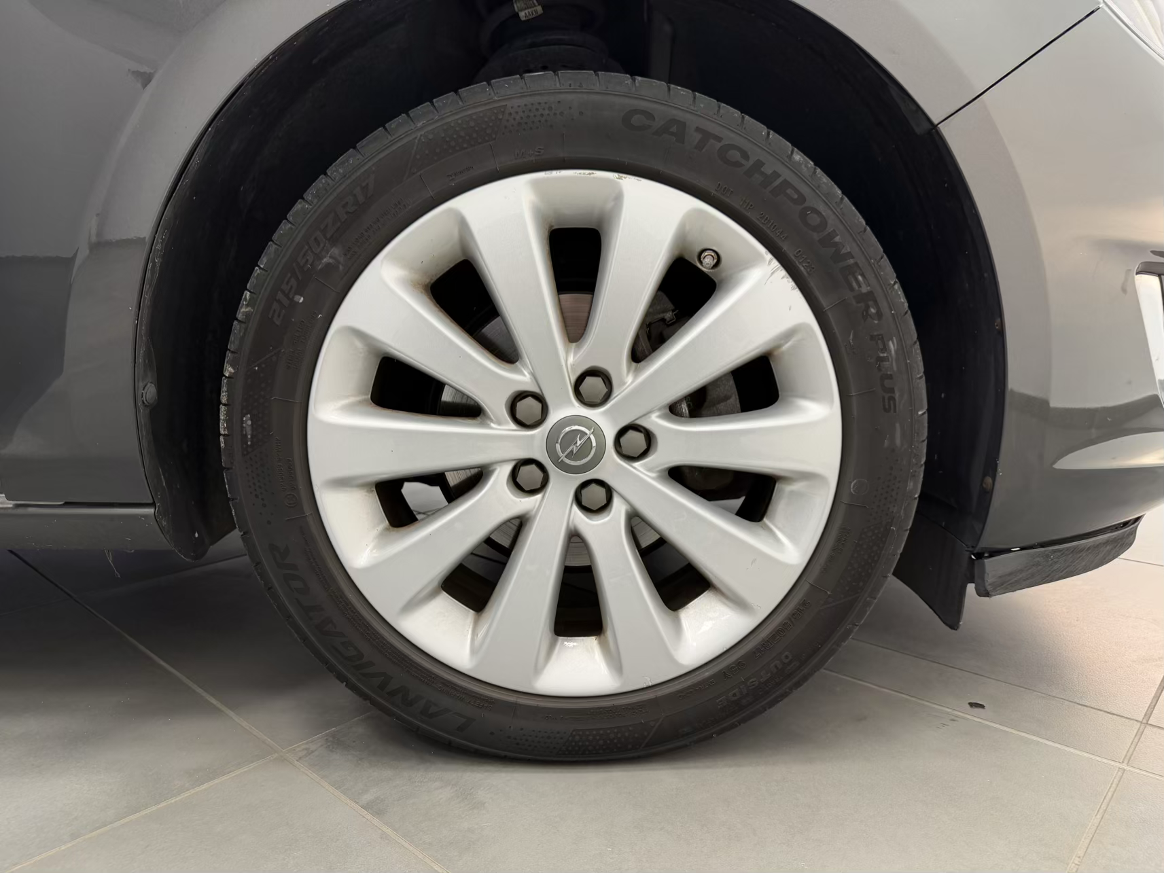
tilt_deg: -11.8
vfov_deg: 56.8
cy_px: 436
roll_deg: +0.0
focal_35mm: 24
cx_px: 582
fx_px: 807
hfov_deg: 71.6
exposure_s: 1/50
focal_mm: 6.76
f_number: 1.78
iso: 125
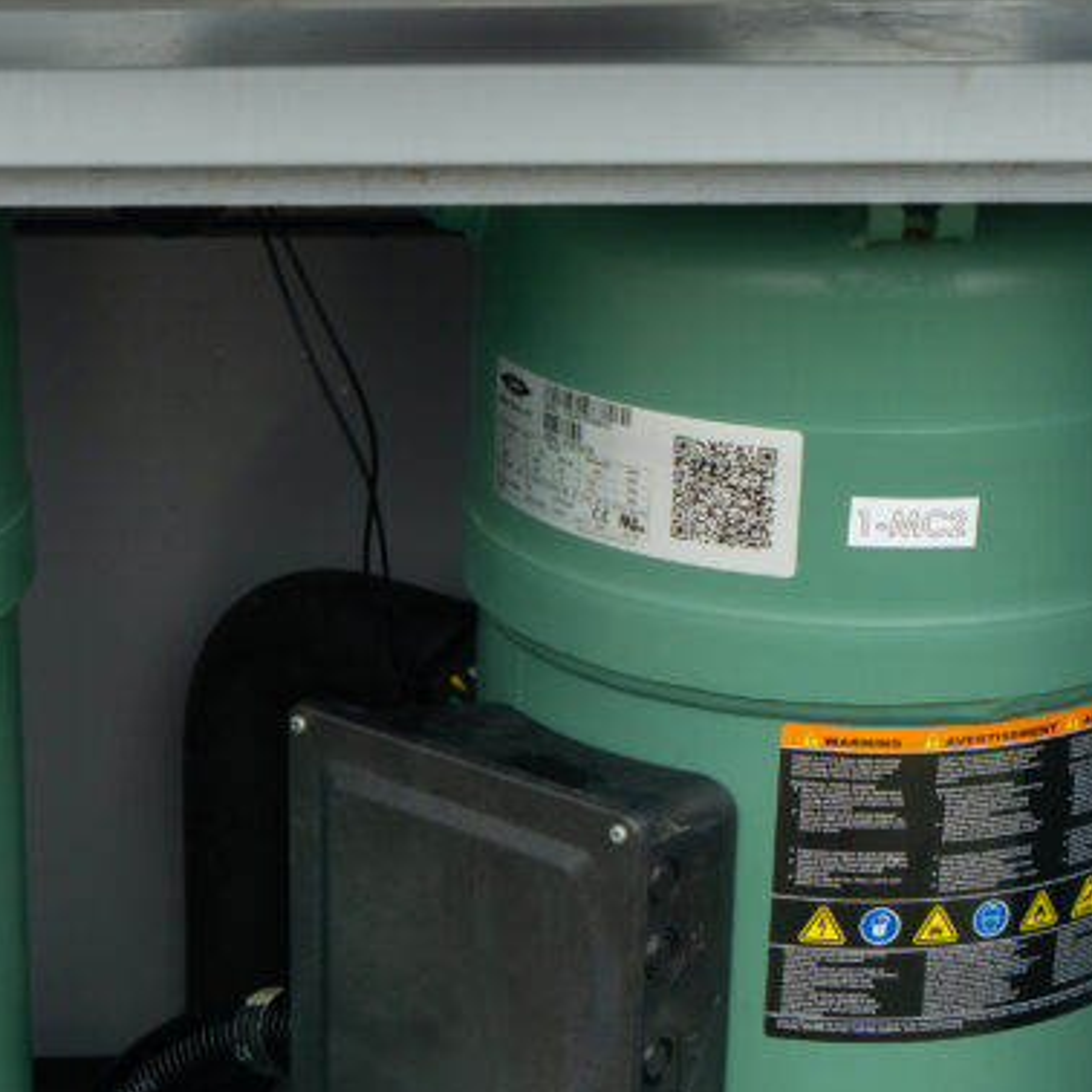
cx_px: 208
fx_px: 3783
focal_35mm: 106
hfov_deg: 16.3
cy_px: 891
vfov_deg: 16.3
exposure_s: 1/60
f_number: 5
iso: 400
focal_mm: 46
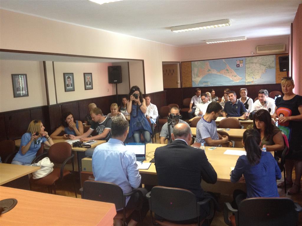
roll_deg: +3.5
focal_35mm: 35
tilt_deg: -7.3
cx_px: 151
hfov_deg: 52.6
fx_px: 305
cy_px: 113
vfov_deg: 40.7
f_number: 2.4
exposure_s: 1/20
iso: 200
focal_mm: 4.28
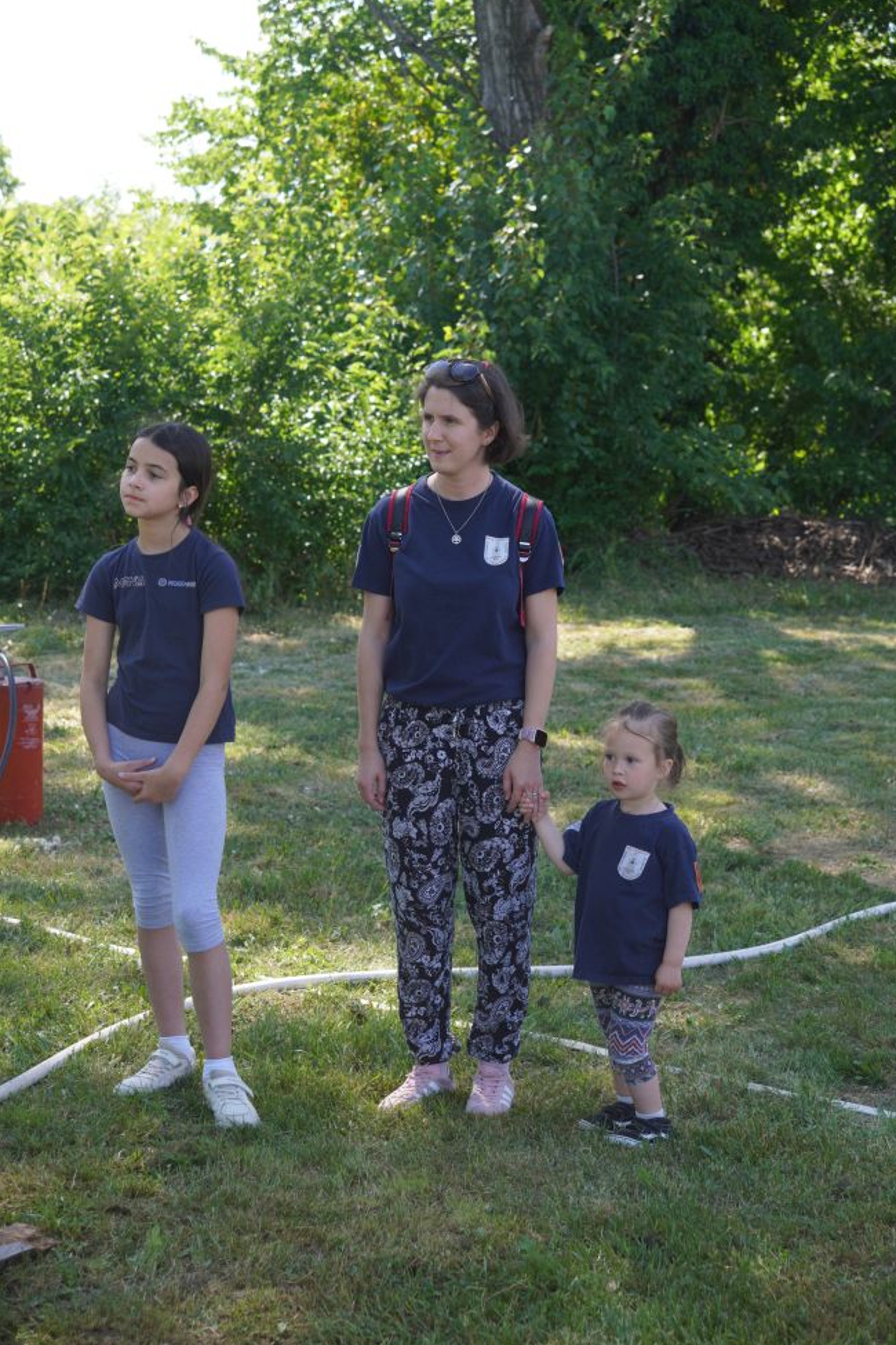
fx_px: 2563
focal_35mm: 69
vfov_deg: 29.4
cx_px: 454
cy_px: 676
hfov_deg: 19.8
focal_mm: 45.1
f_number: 4.5
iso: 100
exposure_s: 1/200
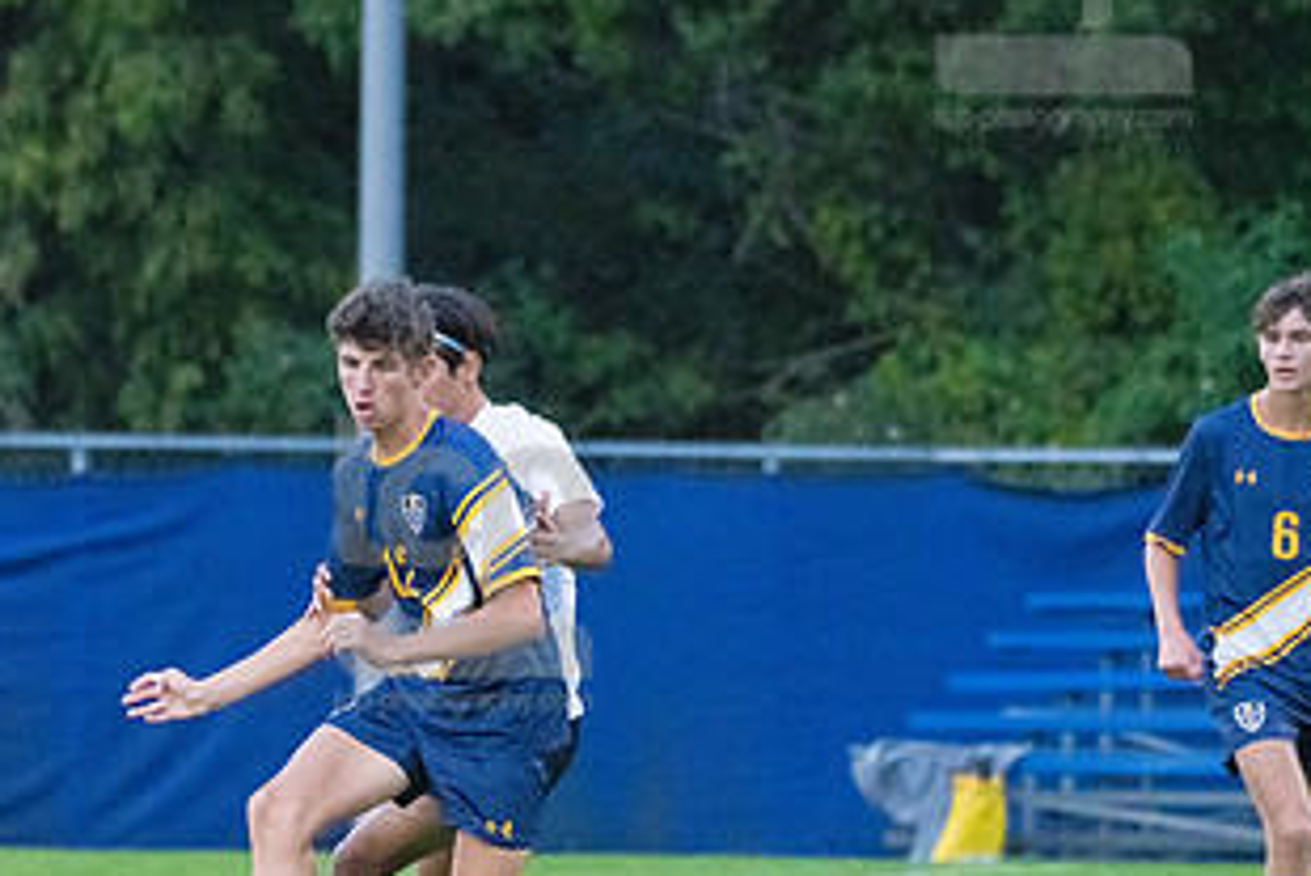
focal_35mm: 524
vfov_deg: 2.6
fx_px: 19090
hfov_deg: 3.9
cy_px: 565
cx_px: 465
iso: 6400
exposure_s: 1/2000
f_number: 5.6
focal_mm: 280
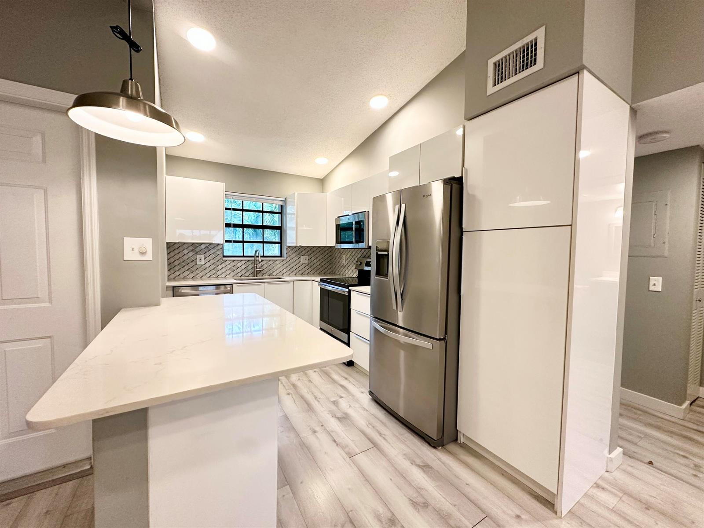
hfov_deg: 102.1
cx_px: 352
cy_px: 264
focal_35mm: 14
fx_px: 285
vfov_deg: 85.7
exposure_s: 1/120
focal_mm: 2.22
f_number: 2.2
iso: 250
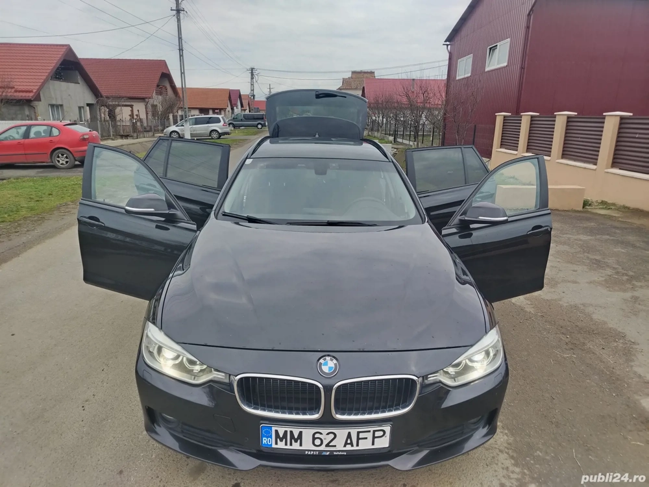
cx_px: 324
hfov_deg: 71.6
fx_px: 450
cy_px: 244
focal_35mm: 24
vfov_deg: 56.8
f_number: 1.75
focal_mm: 5.25
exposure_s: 1/100
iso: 123
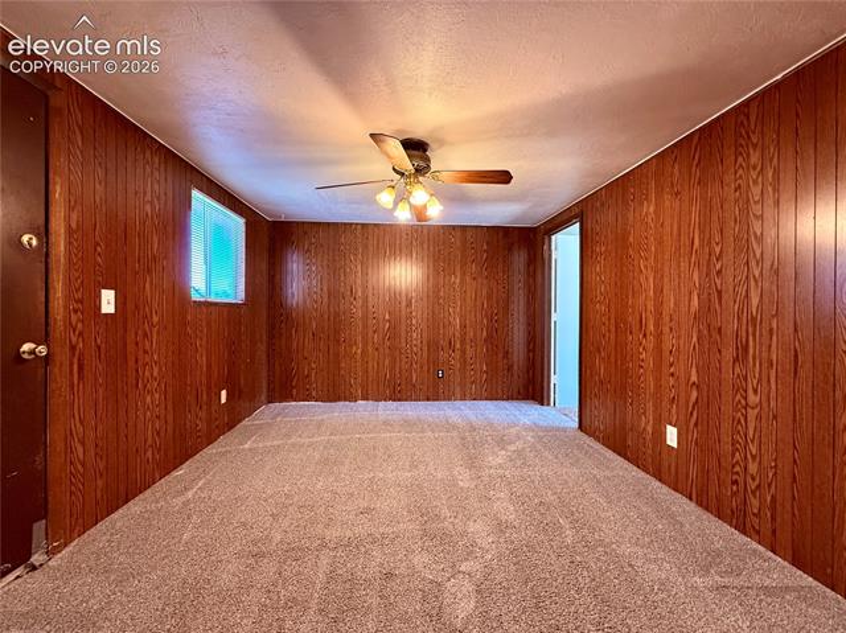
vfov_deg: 85.6
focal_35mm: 14
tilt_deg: -0.3
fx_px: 342
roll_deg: -0.9
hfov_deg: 102.1
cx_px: 423
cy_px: 316
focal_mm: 2.22
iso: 500
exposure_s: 1/120
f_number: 2.2
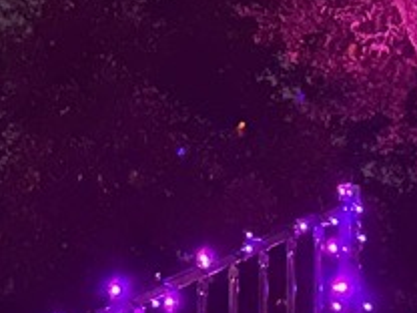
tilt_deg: +1.9
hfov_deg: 11.1
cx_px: 557
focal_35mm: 173
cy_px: 378
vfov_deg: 8.5
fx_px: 2084
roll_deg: -1.1
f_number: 1.78
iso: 1600
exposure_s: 1/9
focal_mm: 6.86
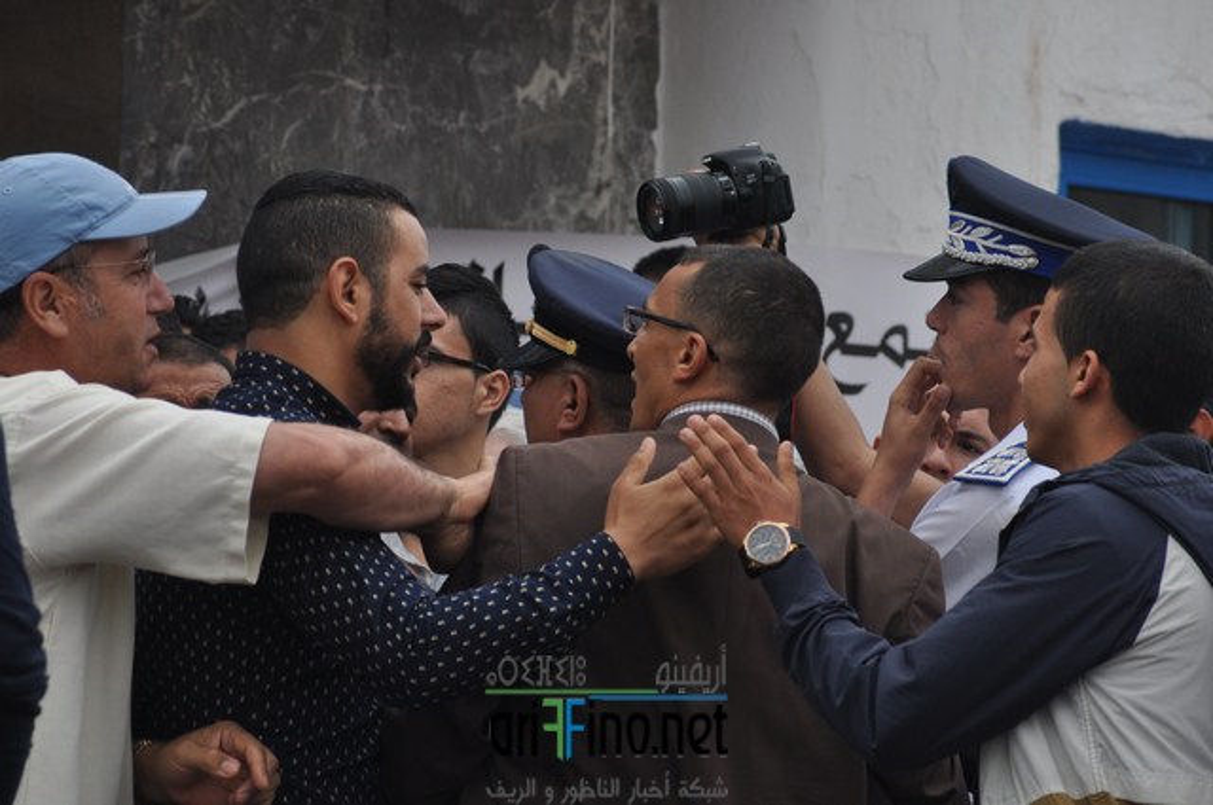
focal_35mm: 232
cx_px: 606
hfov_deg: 8.9
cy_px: 402
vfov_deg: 5.9
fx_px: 7824
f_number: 5.6
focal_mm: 155
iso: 400
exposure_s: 1/1000
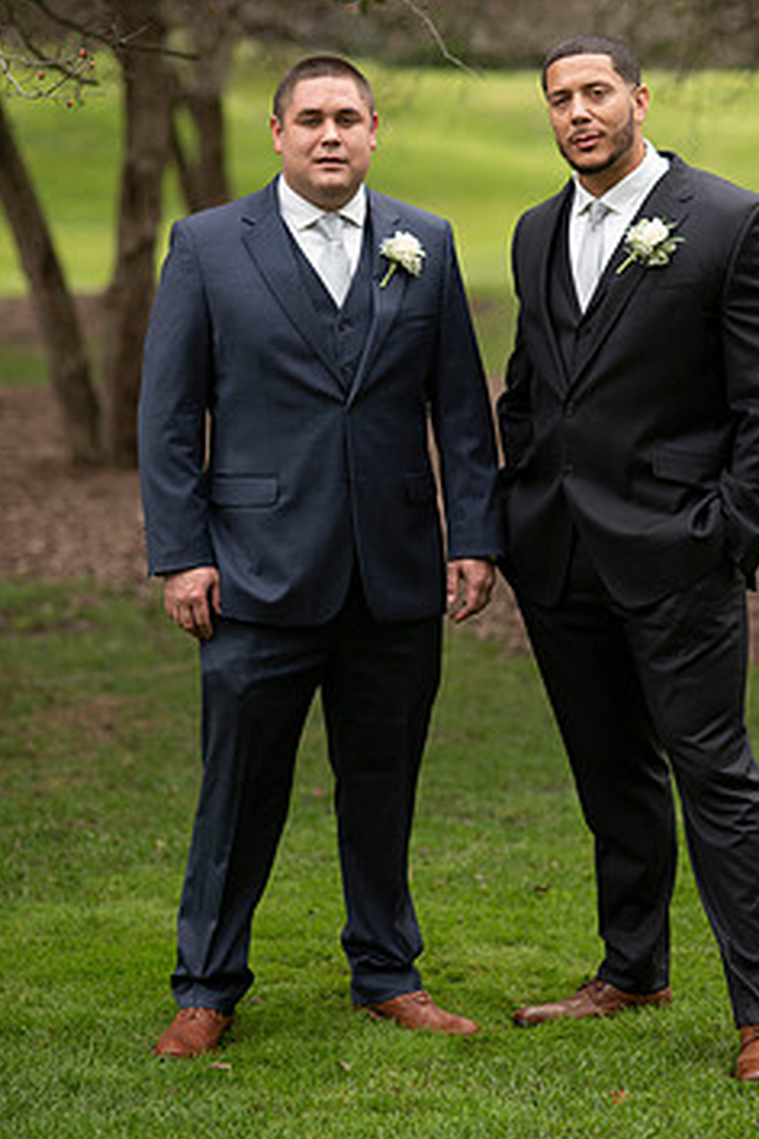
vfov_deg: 18.9
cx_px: 463
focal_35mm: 108
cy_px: 579
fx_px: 3415
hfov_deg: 12.7
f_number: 2.2
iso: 125
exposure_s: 1/800
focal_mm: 85
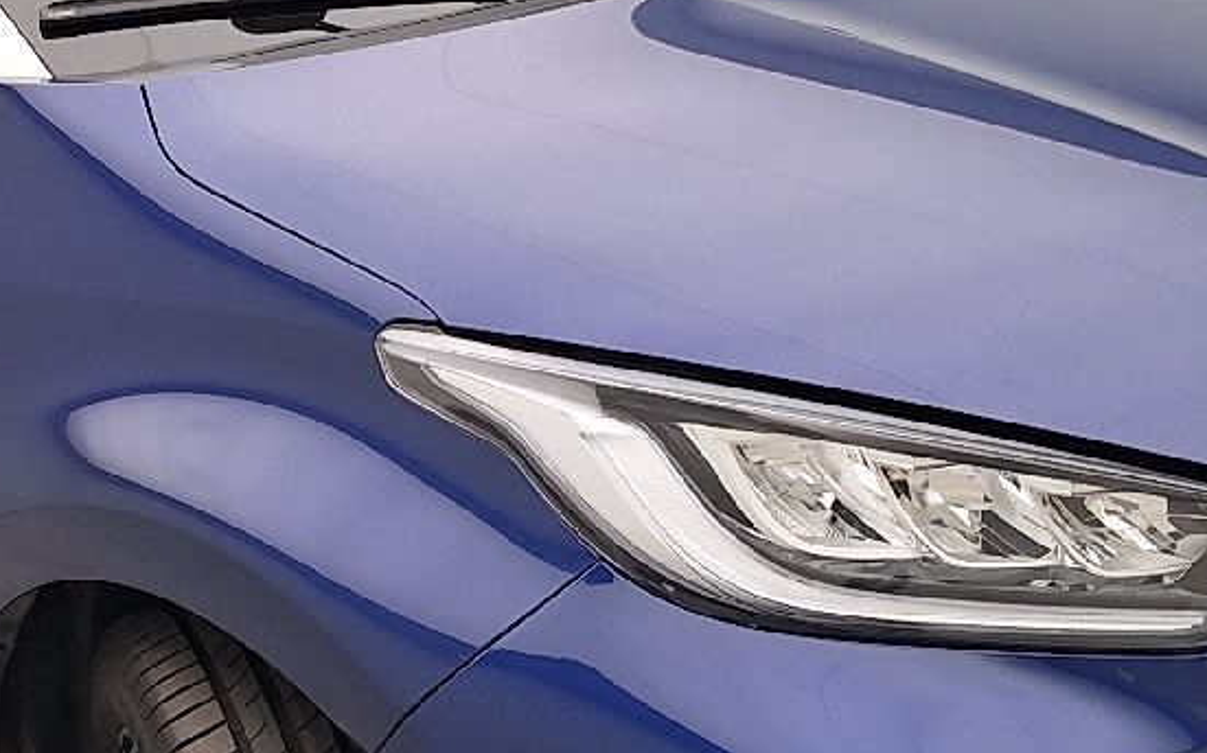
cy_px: 457
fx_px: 2795
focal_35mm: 85
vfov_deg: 15.3
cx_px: 350
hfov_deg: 24.2
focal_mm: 5.54
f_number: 1.8
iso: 50
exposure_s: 1/100
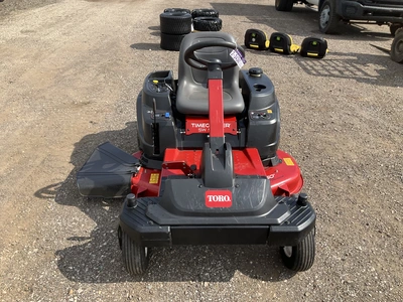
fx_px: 338
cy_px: 151
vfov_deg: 48.2
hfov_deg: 61.7
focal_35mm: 29
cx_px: 202
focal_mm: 3
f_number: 1.8
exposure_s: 1/1098
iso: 25
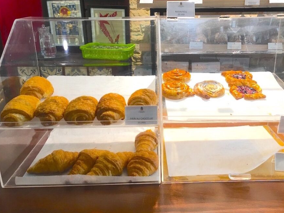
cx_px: 163
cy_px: 90
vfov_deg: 41.7
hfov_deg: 53.7
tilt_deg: -18.1
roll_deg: +0.0
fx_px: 279
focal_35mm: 34
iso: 32
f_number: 2.2
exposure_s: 1/17
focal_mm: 4.15
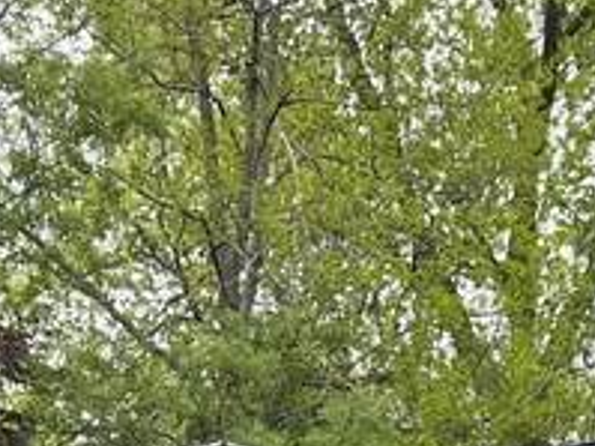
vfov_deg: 9.4
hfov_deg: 13.3
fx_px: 2542
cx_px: 422
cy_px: 895
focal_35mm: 148
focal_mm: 5.4
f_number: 1.8
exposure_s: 1/3040
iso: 80
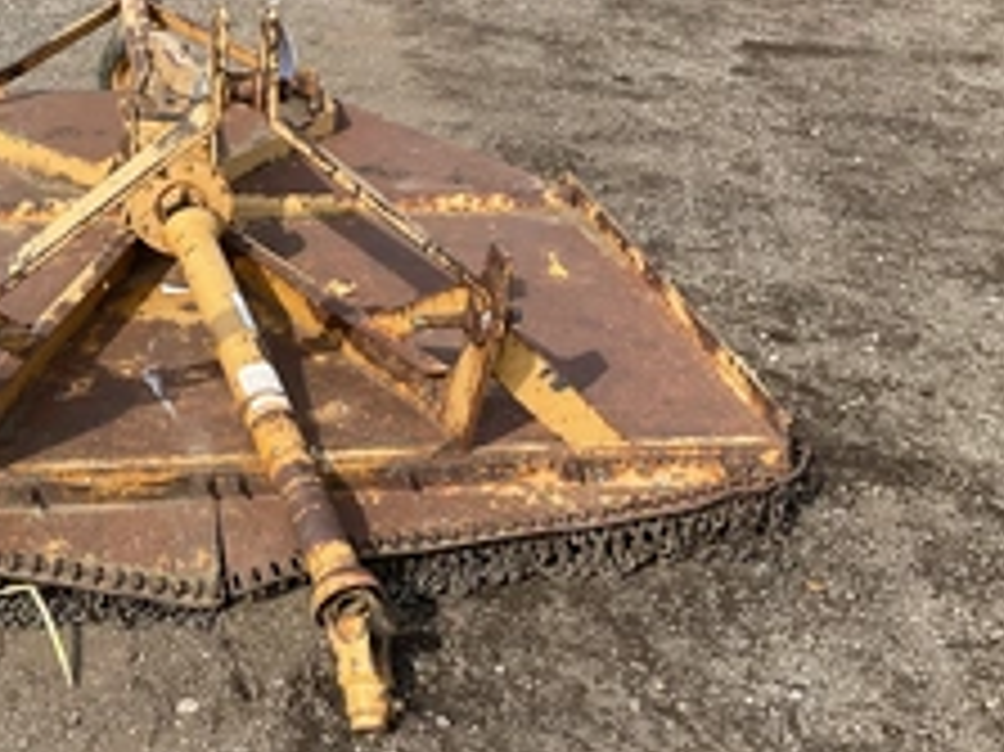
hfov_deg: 35.5
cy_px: 338
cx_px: 180
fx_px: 1507
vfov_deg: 28.0
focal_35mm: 52
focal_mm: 3
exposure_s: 1/912
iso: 25
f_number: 1.8
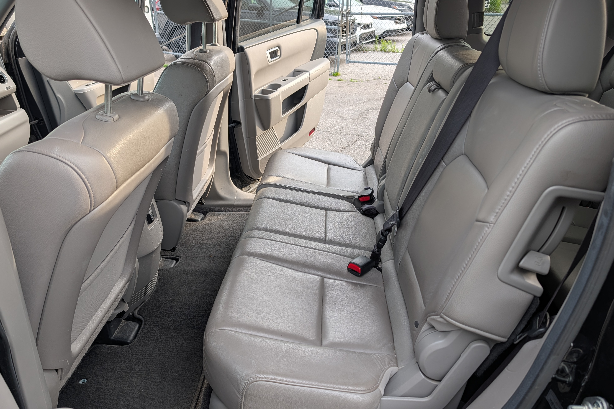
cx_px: 304
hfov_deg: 69.4
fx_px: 443
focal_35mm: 26
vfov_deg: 49.5
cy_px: 206
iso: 21
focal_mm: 6.9
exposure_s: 1/60.5
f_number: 1.68
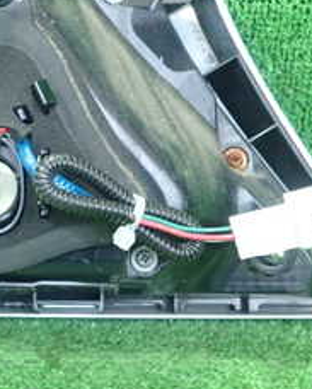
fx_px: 887
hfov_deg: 19.2
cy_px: 143
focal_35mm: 77
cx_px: -24
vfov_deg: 24.6
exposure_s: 1/125
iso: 800
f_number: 2.3
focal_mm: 5.5
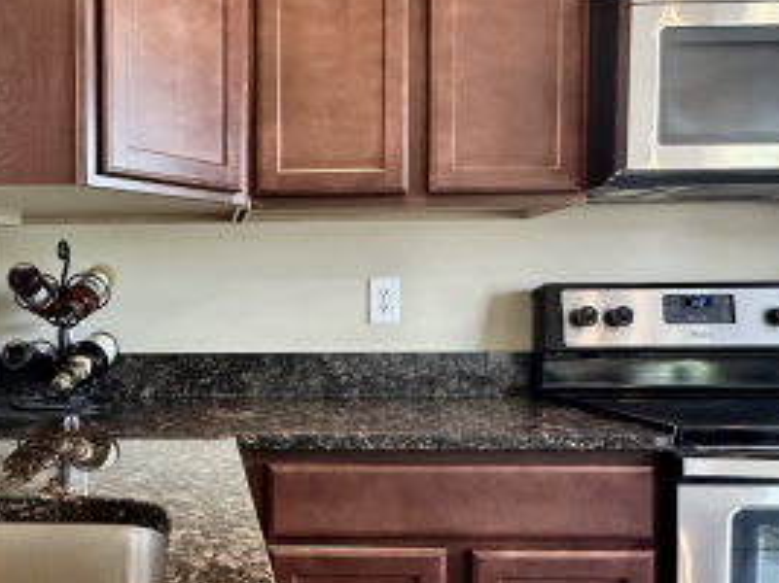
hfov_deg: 49.7
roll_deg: +0.1
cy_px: 341
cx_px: 162
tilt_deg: -2.2
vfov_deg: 40.5
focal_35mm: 35
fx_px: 787
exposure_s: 1/60
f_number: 2.2
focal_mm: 2.22
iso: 400
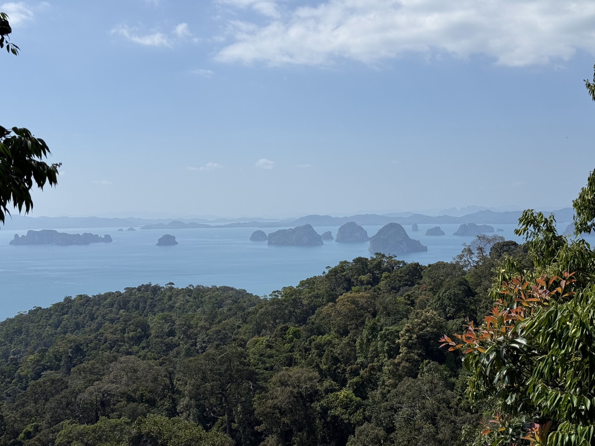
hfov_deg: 39.7
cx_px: 298
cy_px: 223
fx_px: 825
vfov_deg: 30.3
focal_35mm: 48
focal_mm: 6.76
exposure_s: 1/9901
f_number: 1.78
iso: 64
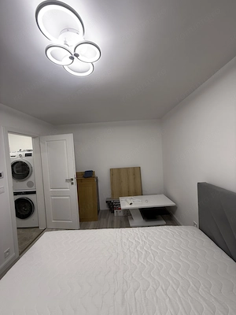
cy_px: 158
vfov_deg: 102.1
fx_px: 127
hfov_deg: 85.7
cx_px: 118
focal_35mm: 14
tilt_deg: -2.4
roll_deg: +3.9
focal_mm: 2.22
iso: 100
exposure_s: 1/99
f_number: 2.2
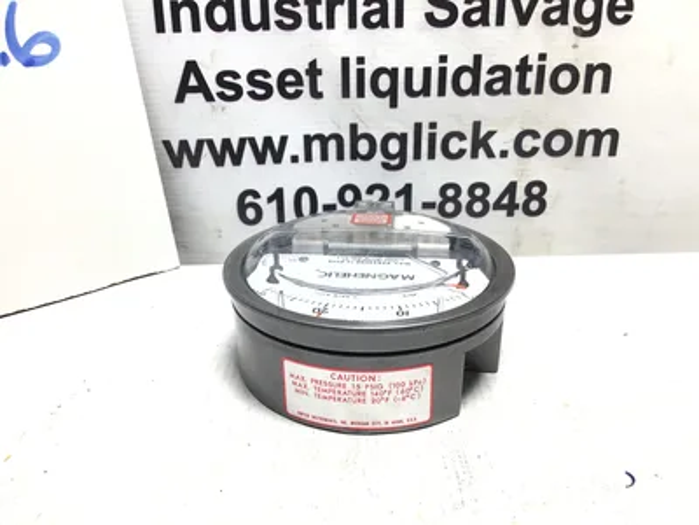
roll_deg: -0.1
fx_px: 626
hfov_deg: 58.4
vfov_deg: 45.4
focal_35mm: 31
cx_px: 350
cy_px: 262
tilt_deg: -24.3
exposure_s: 1/120
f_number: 2.4
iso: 40
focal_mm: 3.3
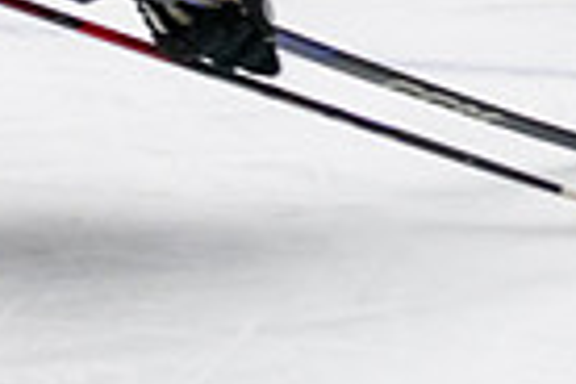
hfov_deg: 4.0
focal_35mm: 514
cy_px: -480
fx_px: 8223
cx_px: 543
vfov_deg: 2.7
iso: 2000
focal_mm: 92
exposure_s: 1/640
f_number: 3.2
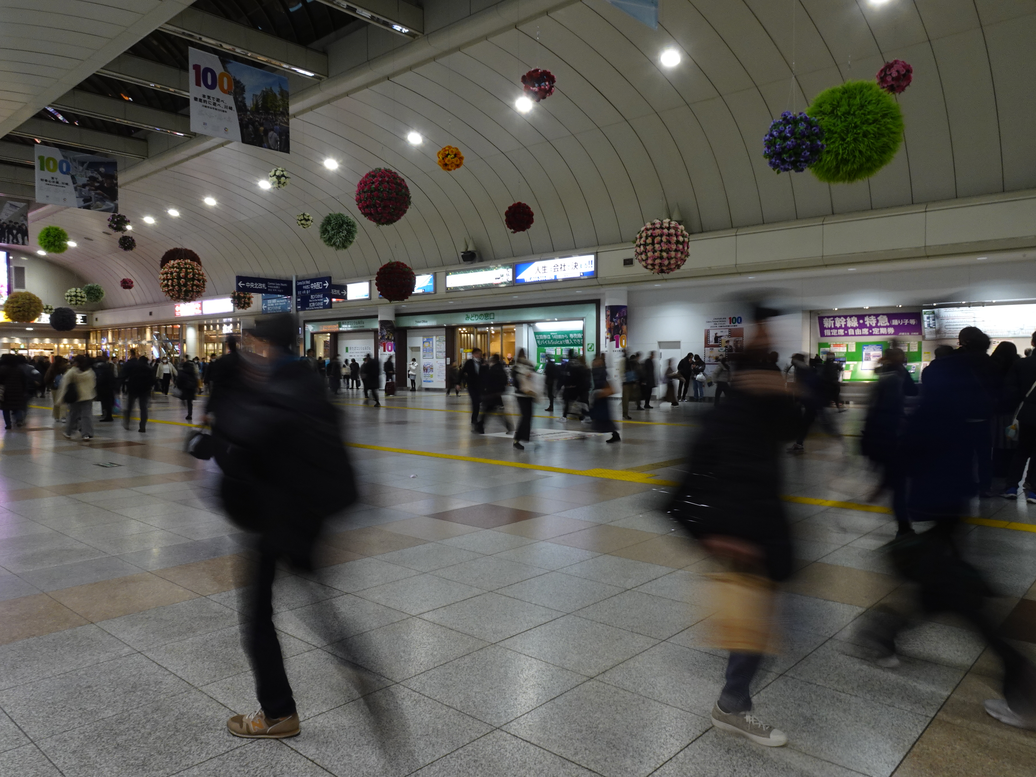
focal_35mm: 24
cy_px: 388
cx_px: 518
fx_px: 718
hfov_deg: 71.6
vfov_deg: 56.8
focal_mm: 4.25
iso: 100
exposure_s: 1/5
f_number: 6.3
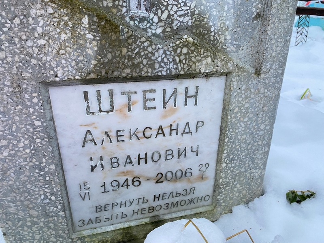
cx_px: 162
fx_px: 243
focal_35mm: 26
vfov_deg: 53.1
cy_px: 122
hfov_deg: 67.3
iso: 160
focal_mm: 4.25
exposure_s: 1/60
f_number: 1.8
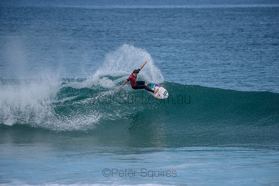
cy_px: 93
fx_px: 3876
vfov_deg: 2.8
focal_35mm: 500
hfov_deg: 4.1
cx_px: 140
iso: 250
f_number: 6.3
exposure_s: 1/2500
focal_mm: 500
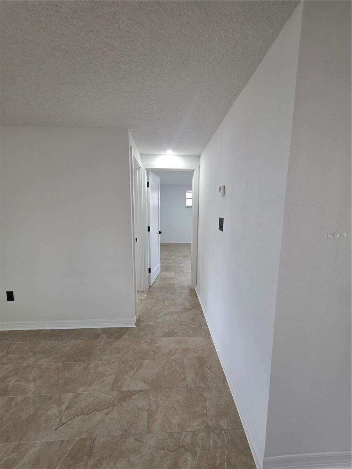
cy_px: 234
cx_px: 176
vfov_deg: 106.2
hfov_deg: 89.9
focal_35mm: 13
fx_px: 176
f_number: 1.9
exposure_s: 1/120
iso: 200
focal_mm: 2.2
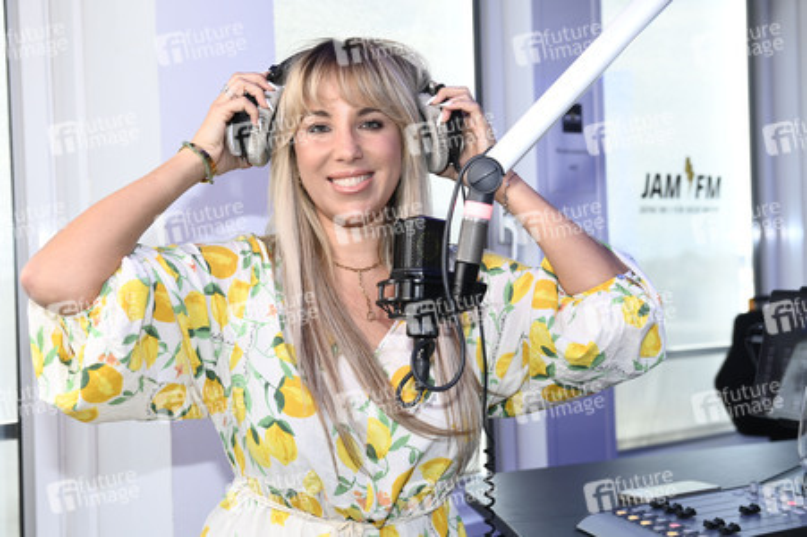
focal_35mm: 55
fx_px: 1232
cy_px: 268
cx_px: 404
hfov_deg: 36.3
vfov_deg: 24.6
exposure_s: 1/200
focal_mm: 55
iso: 1250
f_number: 4.5
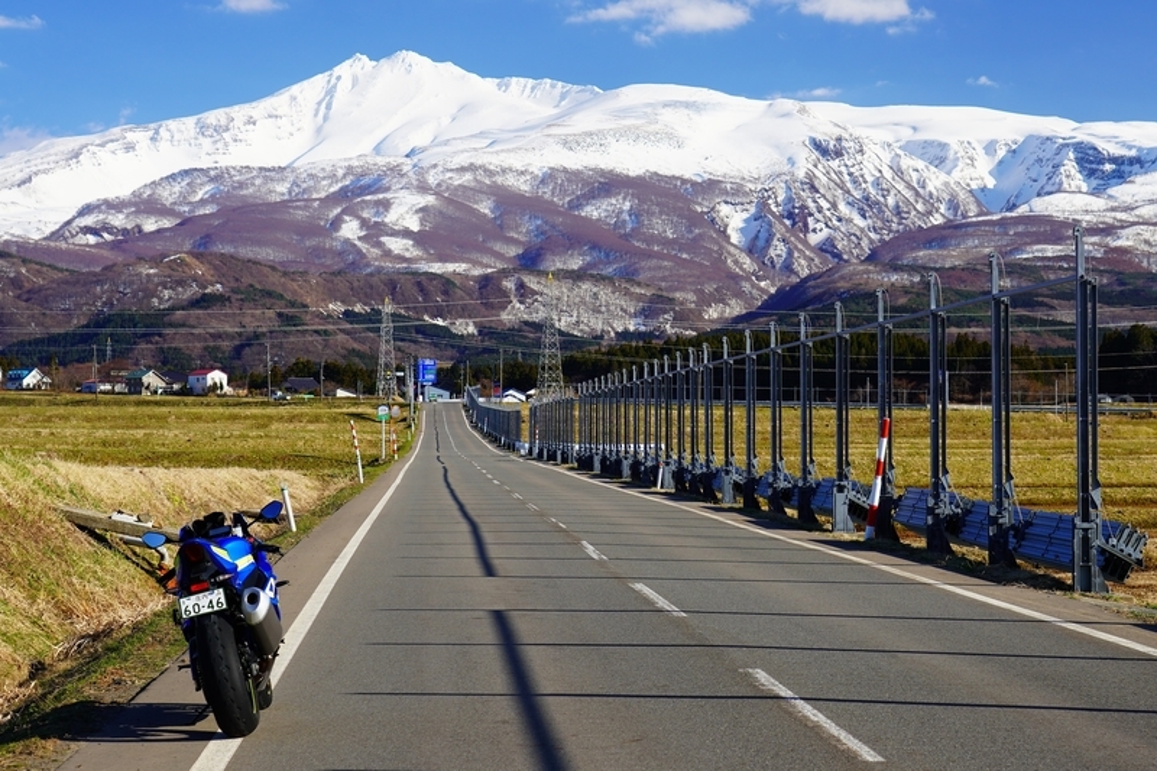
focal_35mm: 61
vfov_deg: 22.3
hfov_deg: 32.9
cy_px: 386
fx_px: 1960
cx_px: 578
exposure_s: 1/200
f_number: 6.3
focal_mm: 61
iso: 100
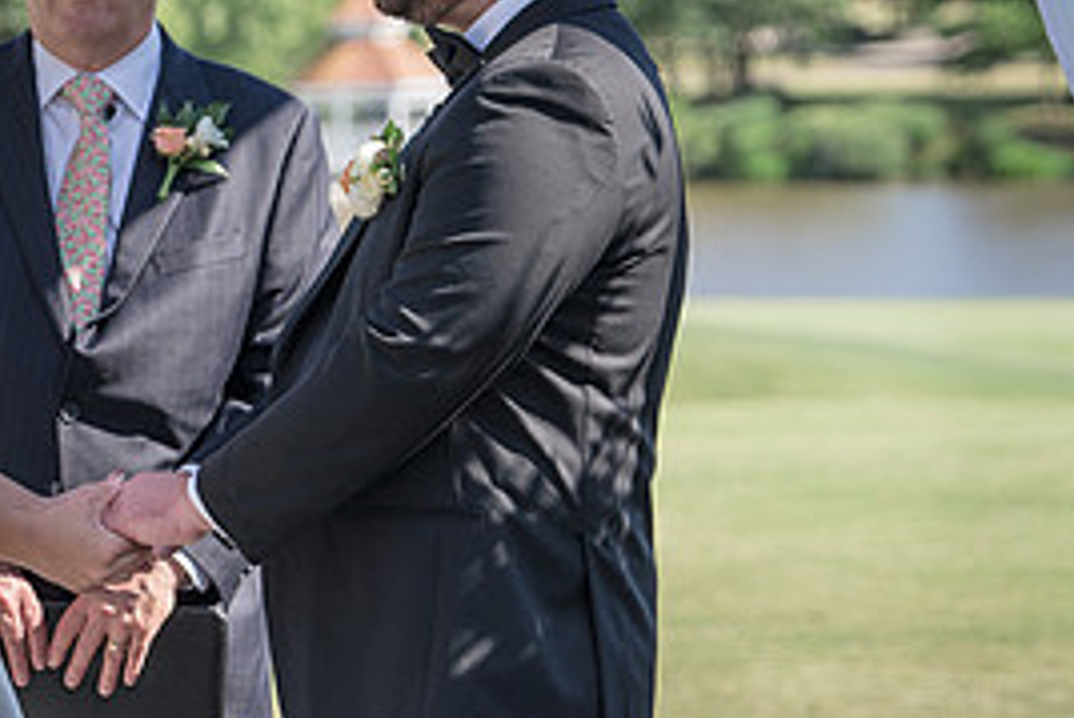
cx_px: 45
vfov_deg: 6.6
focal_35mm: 208
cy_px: 173
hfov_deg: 9.8
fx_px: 6208
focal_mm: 90
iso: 100
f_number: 4
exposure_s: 1/800
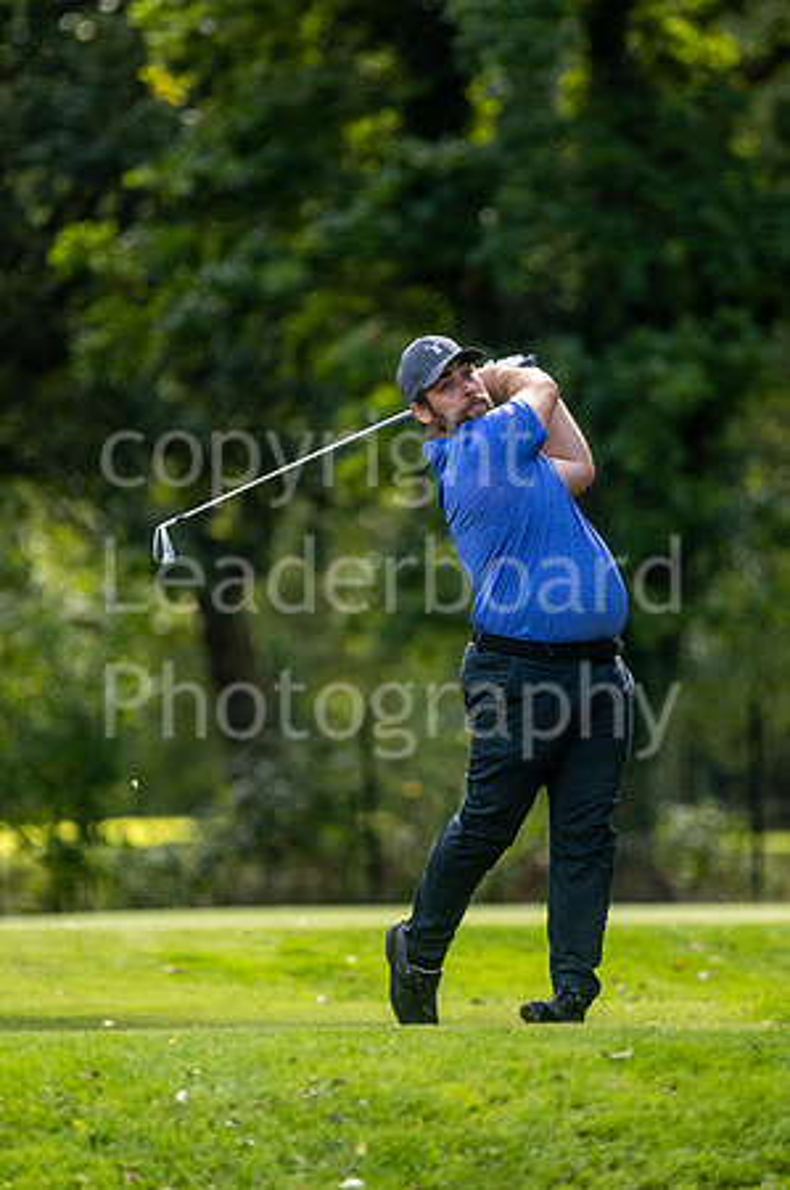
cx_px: 395
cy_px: 595
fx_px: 14846
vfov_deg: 4.6
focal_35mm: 450
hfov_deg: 3.0
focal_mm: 300
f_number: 4
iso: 400
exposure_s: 1/1000
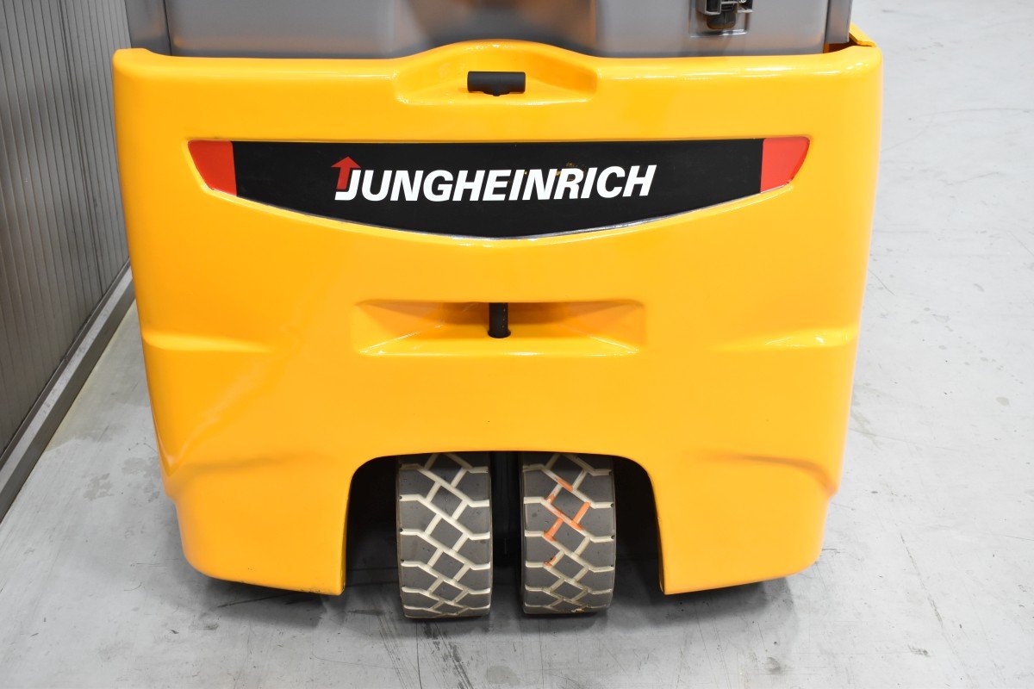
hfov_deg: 43.6
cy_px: 344
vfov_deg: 29.9
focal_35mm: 45
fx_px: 1292
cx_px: 517
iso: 1250
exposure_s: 1/25
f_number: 5.6
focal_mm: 30
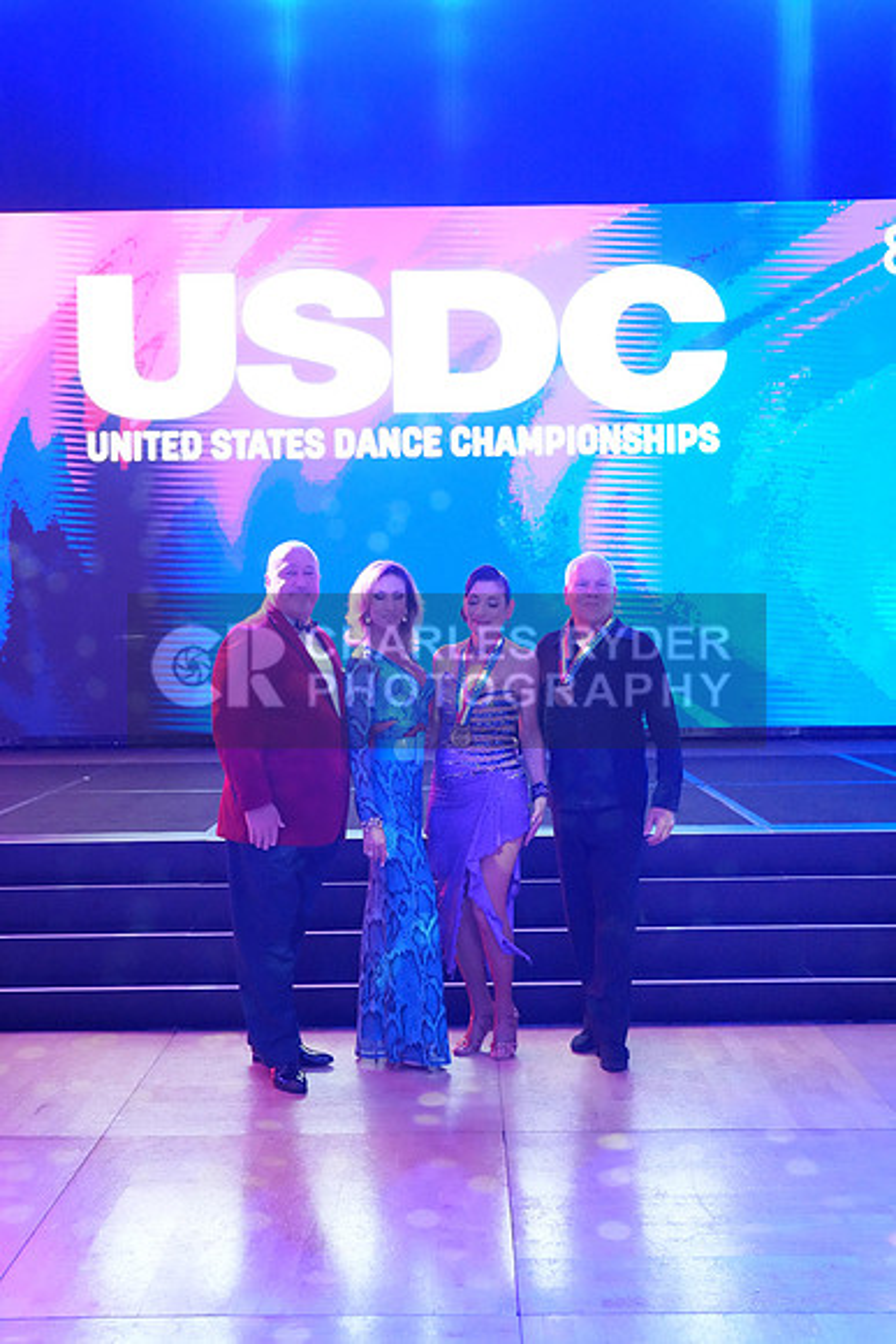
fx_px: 1418
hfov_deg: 35.1
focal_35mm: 38
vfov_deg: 50.7
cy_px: 672
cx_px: 448
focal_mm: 38
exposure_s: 1/640
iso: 10000
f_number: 4
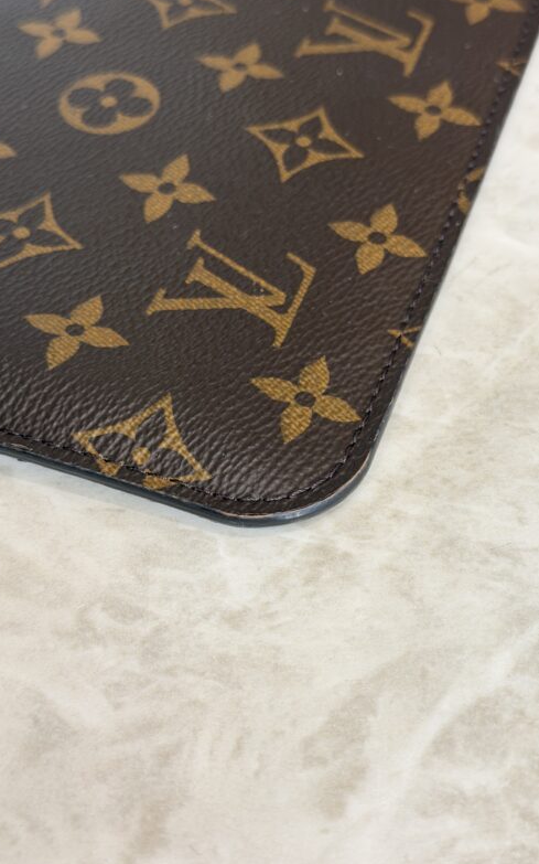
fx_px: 1223
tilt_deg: -49.8
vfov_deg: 38.9
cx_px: 278
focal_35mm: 52
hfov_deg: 24.9
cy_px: 434
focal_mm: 6.76
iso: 125
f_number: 1.78
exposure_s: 1/60
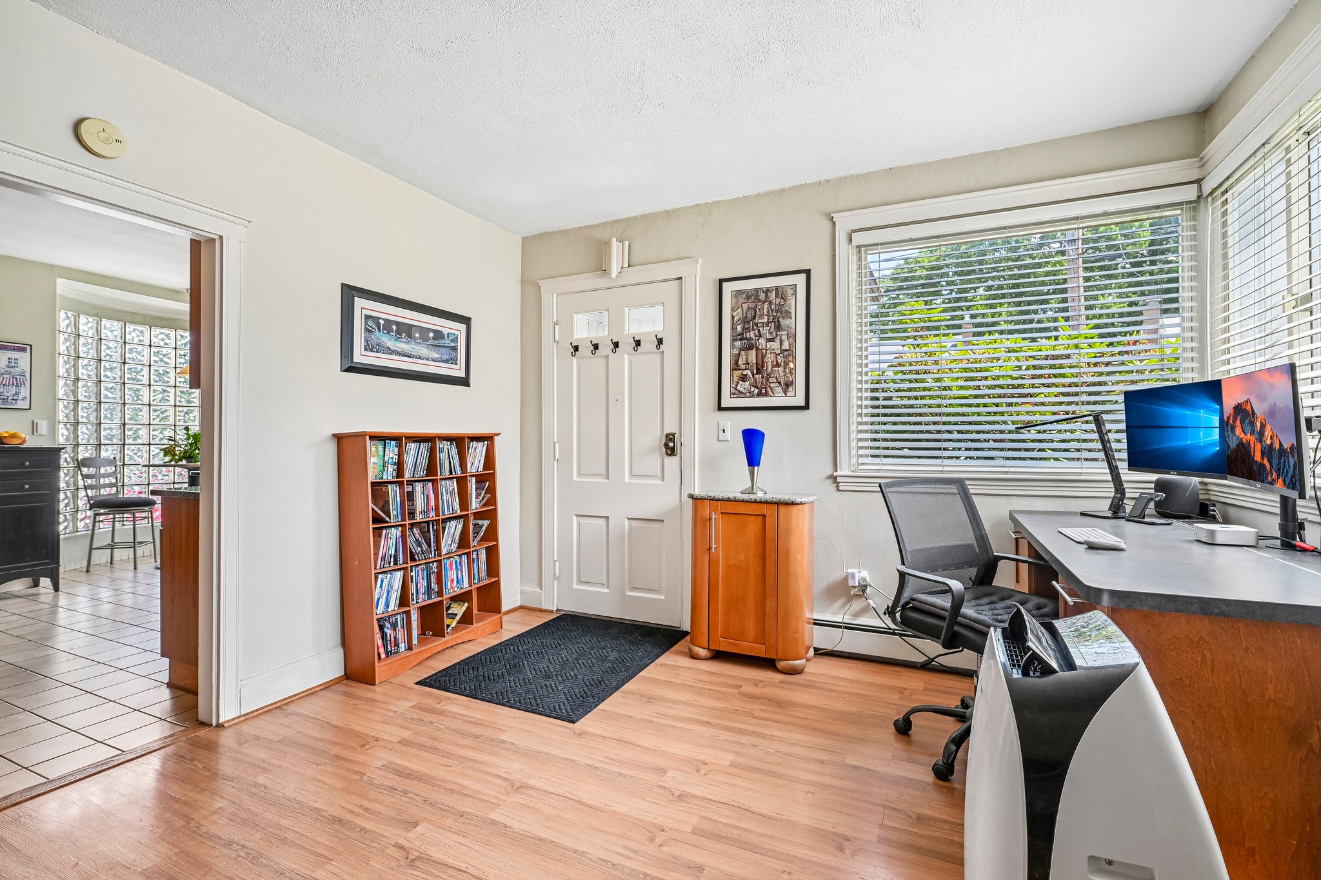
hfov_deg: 96.7
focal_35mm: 16
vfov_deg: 73.7
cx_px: 660
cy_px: 440
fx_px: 587
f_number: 8
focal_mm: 16
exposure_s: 1/40
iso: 400
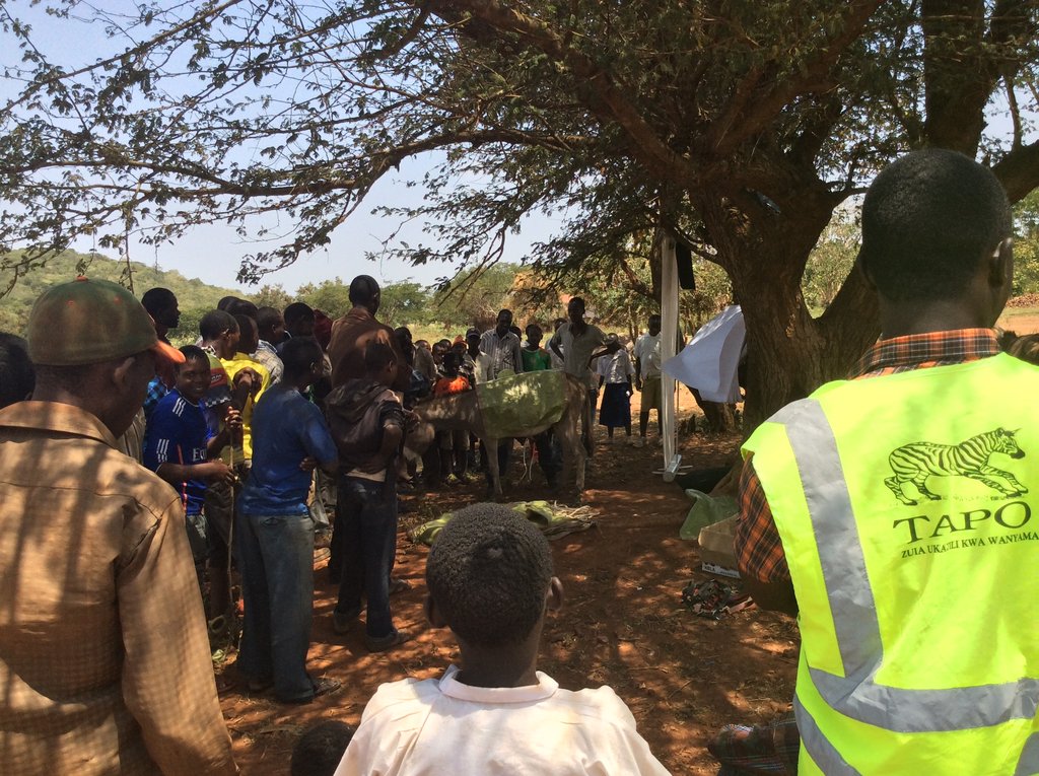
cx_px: 520
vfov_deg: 42.8
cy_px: 388
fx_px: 989
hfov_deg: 55.4
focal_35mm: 33
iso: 32
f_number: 2.4
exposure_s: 1/752
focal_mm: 3.3
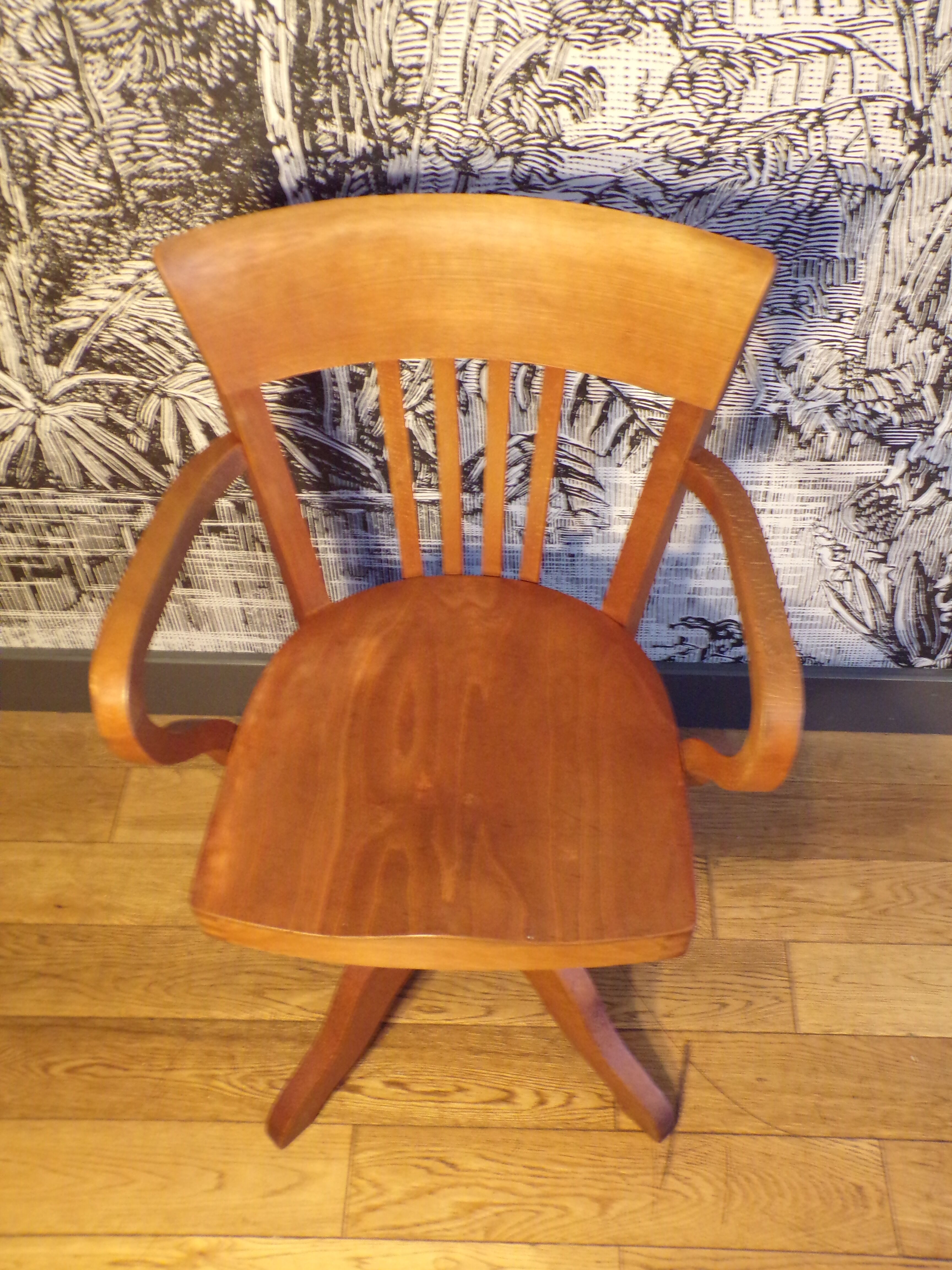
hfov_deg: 44.2
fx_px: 1173
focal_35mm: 32
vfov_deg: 56.8
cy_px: 635
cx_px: 476
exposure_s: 1/7
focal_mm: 5.8
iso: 400
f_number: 3.2
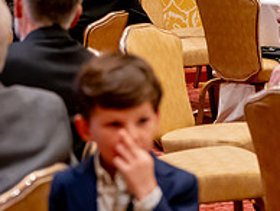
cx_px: -84
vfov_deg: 7.3
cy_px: -66
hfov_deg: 9.7
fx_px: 1628
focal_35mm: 201
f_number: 4
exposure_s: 1/100
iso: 5000
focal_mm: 70
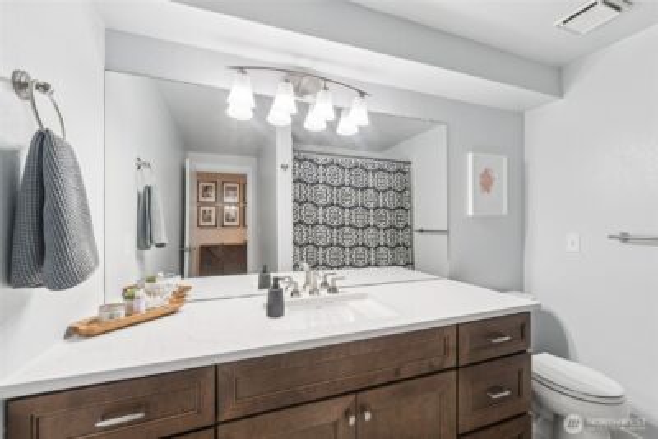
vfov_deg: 77.4
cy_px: 220
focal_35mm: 15
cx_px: 329
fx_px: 274
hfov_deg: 100.4
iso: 250
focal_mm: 10
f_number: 9
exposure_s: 1/6
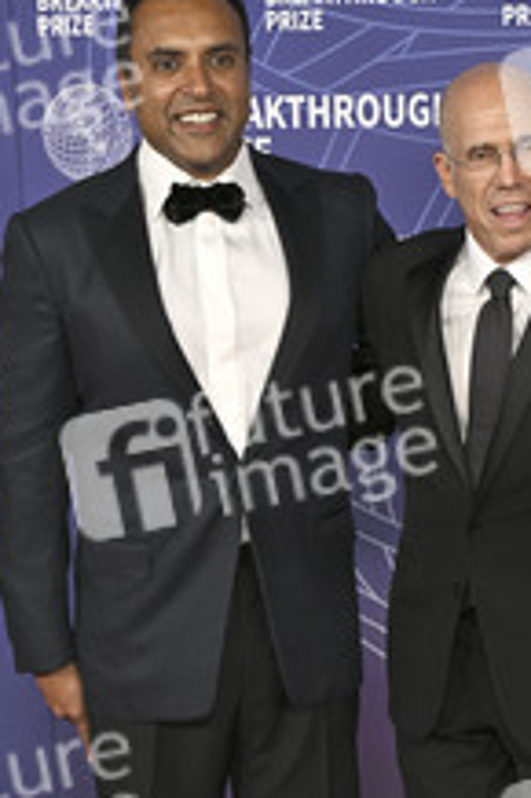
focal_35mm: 101
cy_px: 637
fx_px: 2238
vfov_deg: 20.0
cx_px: 355
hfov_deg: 13.5
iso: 2000
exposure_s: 1/320
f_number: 4.5
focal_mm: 55
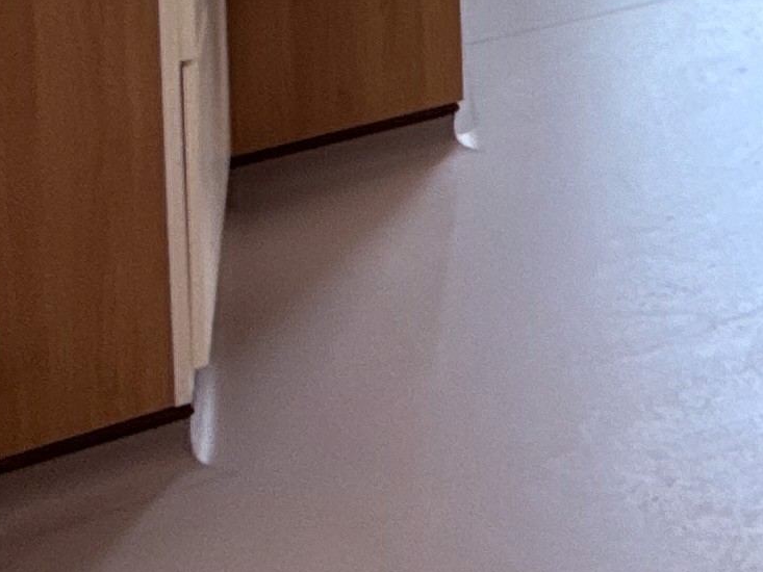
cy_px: -662
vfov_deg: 14.7
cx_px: 1406
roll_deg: -0.2
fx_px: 1697
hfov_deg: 18.9
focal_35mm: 77
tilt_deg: -3.4
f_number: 2.2
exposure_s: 1/116
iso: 64
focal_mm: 2.22
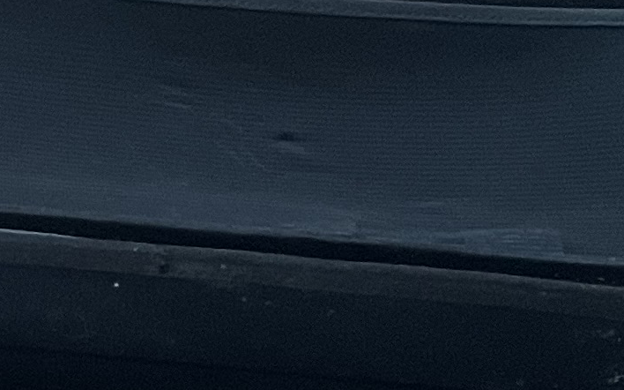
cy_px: 913
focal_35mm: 157
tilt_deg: -64.8
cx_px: -527
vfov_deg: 7.8
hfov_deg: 12.2
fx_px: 2669
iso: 250
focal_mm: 4.2
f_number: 1.6
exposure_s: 1/46
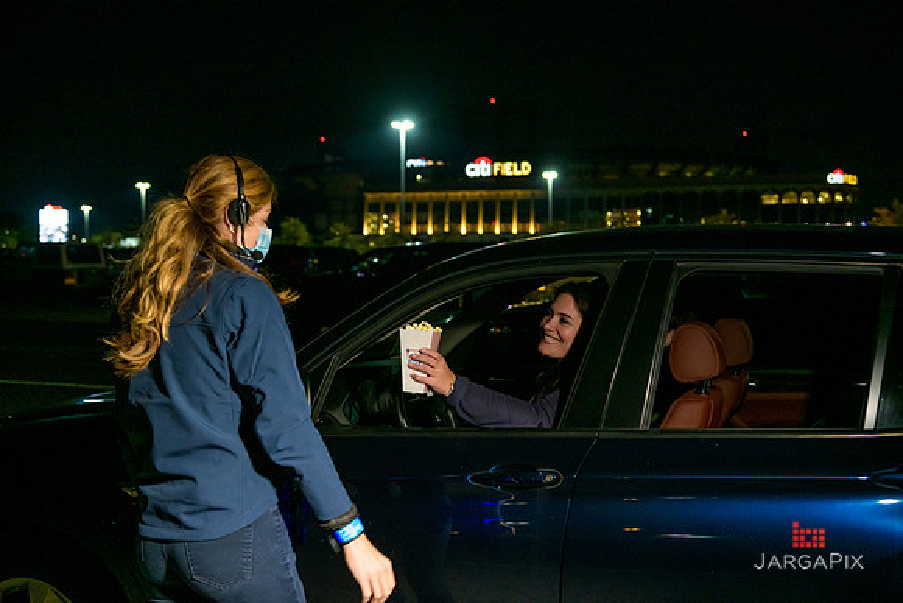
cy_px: 302
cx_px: 452
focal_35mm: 38
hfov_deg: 50.7
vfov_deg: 35.1
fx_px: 953
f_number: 3.2
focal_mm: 38
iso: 1600
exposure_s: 1/125
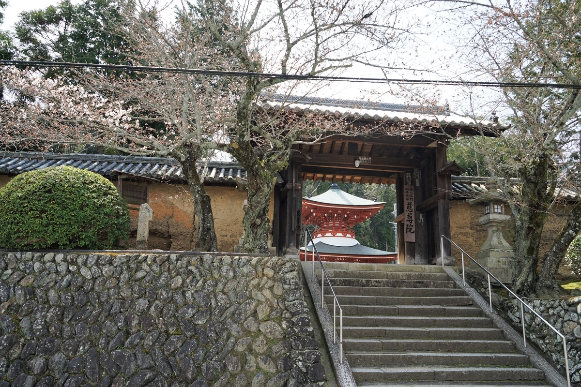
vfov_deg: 42.3
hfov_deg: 60.3
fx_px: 500
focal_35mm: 31
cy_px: 194
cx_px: 290
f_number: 7.1
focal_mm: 31
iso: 100
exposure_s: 1/160
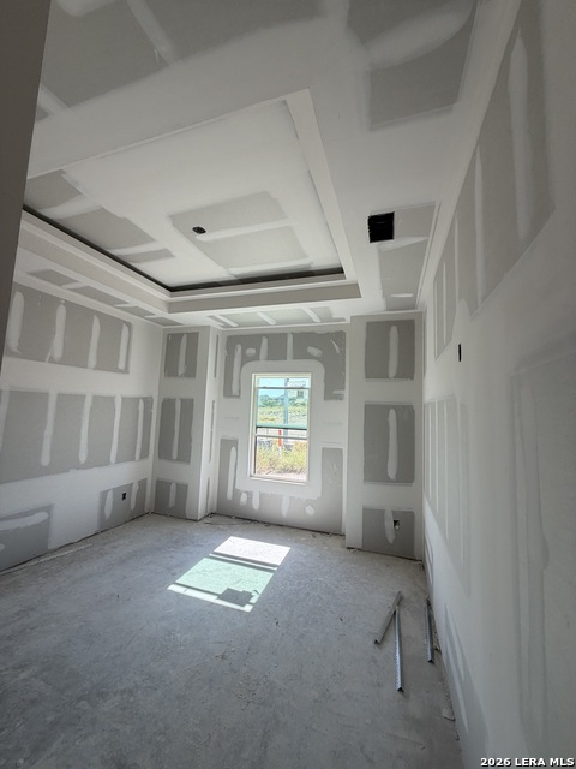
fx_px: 311
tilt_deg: +2.2
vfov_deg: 102.1
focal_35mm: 14
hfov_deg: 85.7
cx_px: 288
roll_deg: -2.4
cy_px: 384
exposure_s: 1/134
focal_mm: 2.22
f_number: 2.2
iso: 50
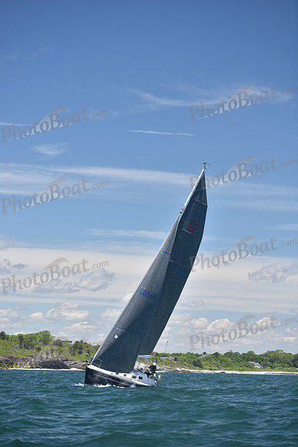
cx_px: 149
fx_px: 1142
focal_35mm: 92
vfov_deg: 22.1
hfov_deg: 14.9
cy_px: 224
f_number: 3.5
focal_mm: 92
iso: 200
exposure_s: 1/1000
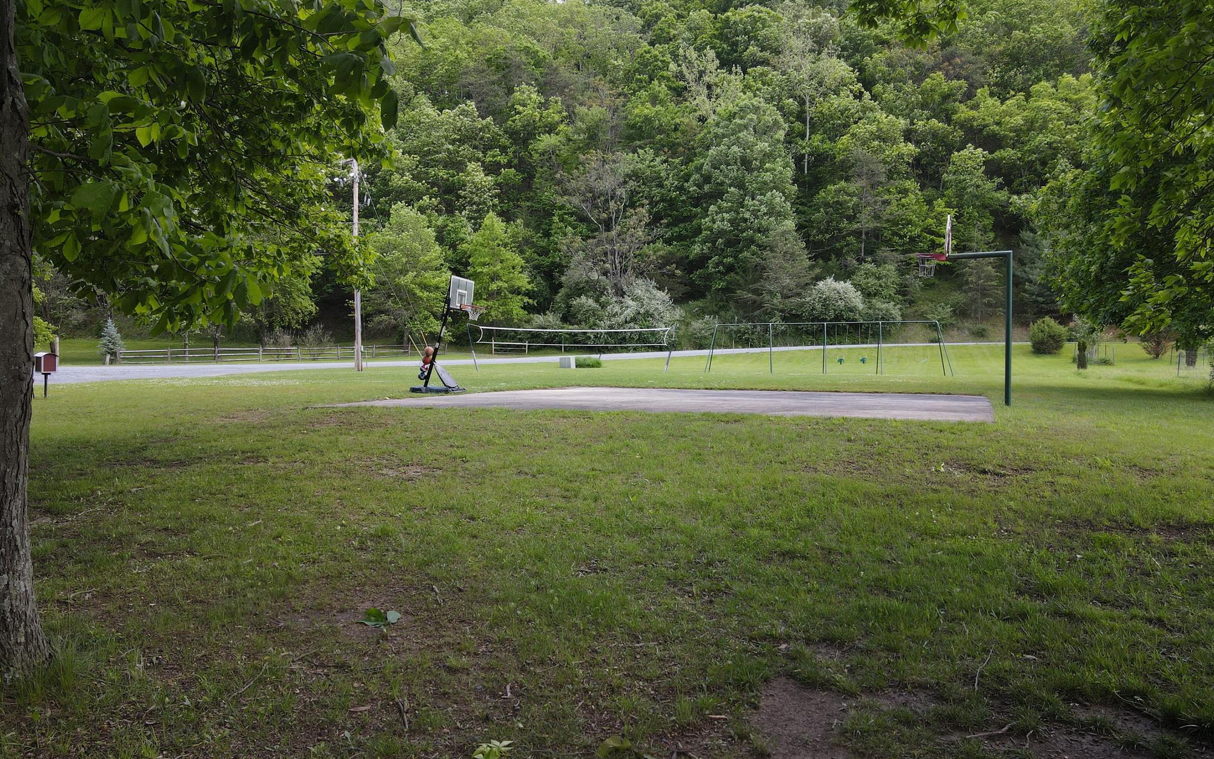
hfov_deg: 70.4
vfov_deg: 47.6
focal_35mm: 26
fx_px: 860
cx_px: 609
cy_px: 366
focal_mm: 4.5
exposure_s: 1/100
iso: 100
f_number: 2.8
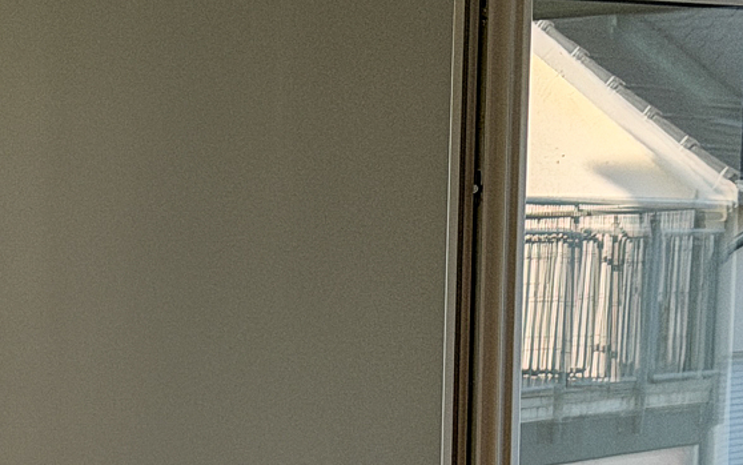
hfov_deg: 11.4
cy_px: 774
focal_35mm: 175
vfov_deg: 7.3
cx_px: -431
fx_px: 3544
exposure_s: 1/1500
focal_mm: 6.76
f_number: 1.8
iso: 80
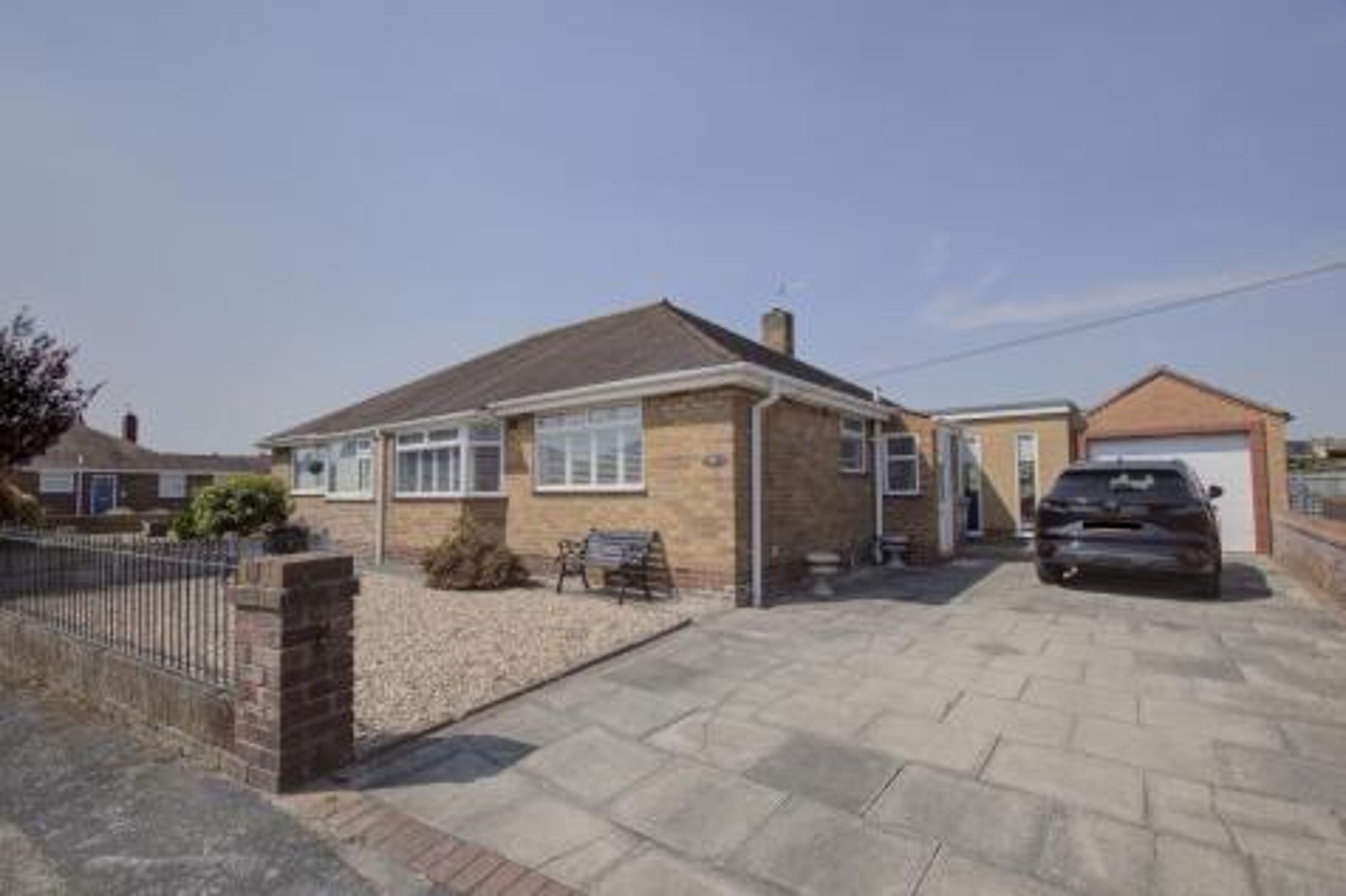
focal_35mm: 15
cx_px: 673
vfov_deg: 77.3
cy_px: 448
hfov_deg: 100.4
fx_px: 561
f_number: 8
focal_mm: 10
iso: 400
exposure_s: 1/1250
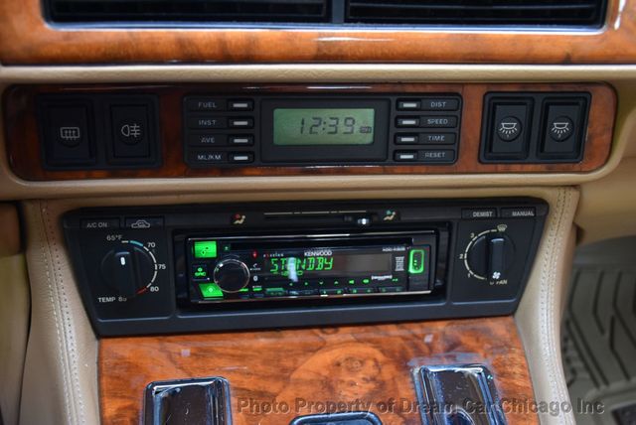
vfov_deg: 33.1
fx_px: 716
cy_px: 212
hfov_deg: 47.9
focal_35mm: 40
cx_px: 318
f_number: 4
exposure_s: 1/60
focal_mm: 27
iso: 450
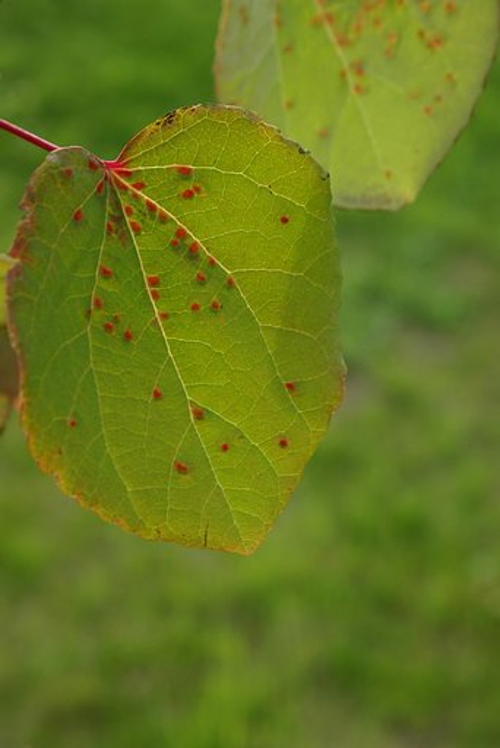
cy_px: 374
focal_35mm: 68
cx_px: 250
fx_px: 1404
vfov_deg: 29.8
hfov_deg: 20.2
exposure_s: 1/200
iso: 200
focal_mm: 45
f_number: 7.1
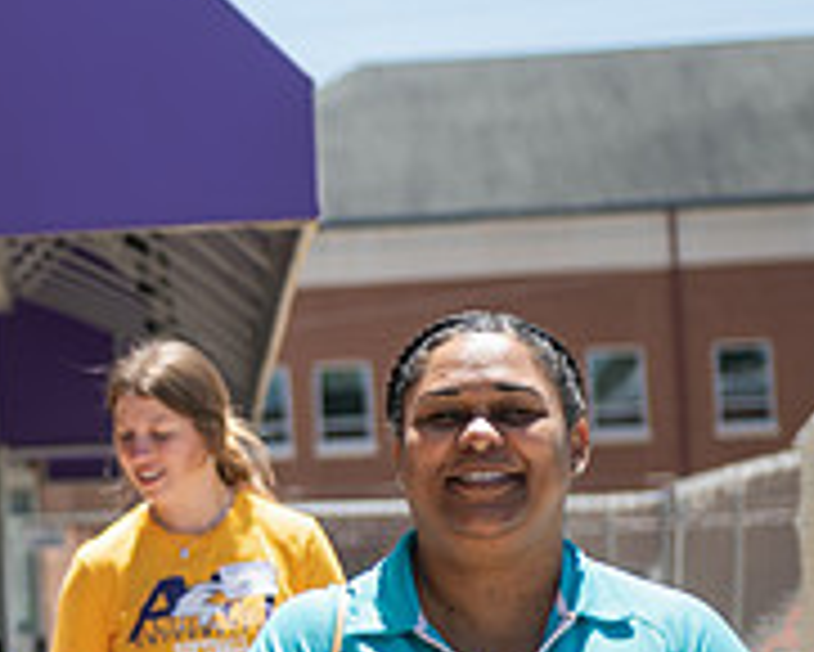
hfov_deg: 10.4
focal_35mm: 180
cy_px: 438
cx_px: -328
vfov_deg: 8.6
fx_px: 4339
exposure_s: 1/400
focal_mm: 60
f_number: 3.5
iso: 64
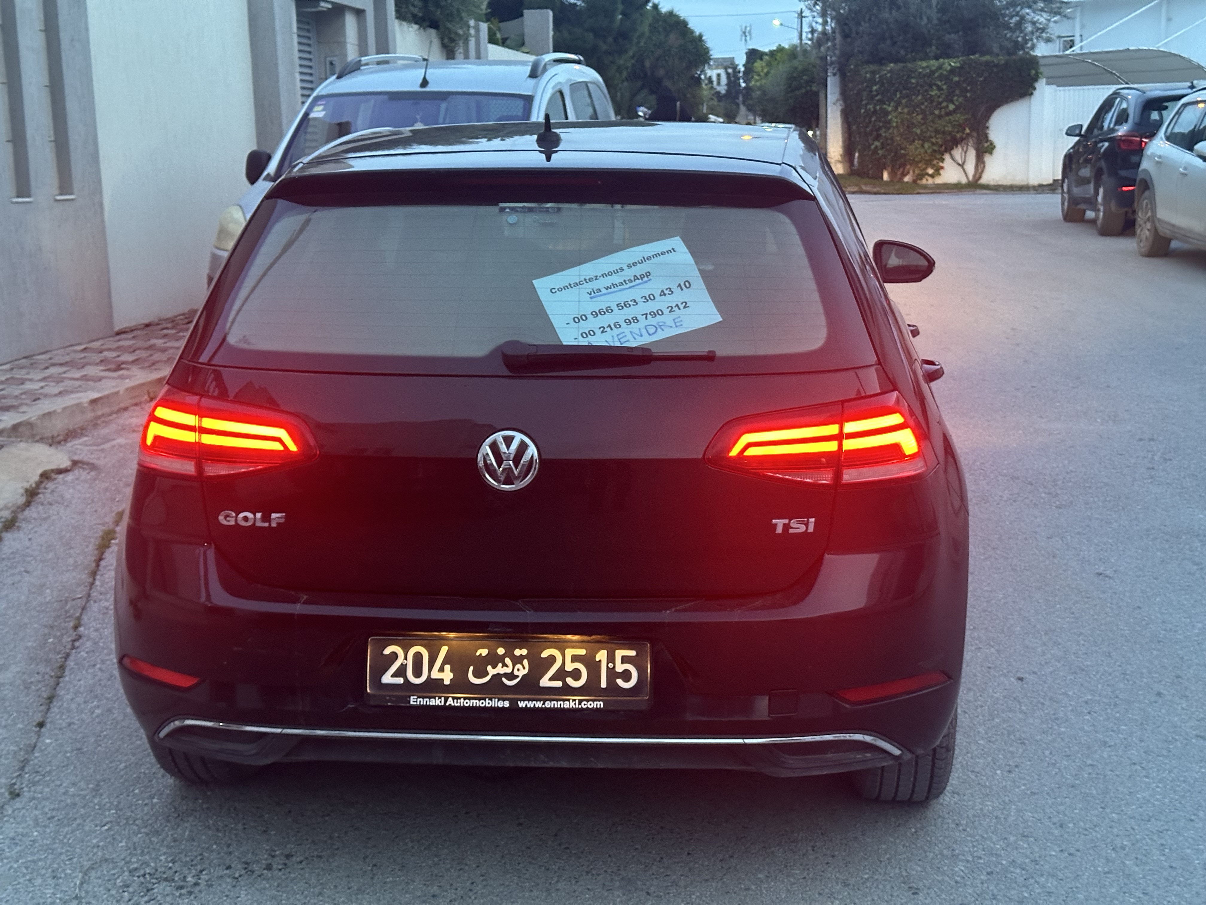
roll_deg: +1.3
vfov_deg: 30.3
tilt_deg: -9.9
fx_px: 1672
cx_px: 603
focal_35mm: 48
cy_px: 452
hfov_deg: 39.7
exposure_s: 1/33
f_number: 1.78
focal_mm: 6.86
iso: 400
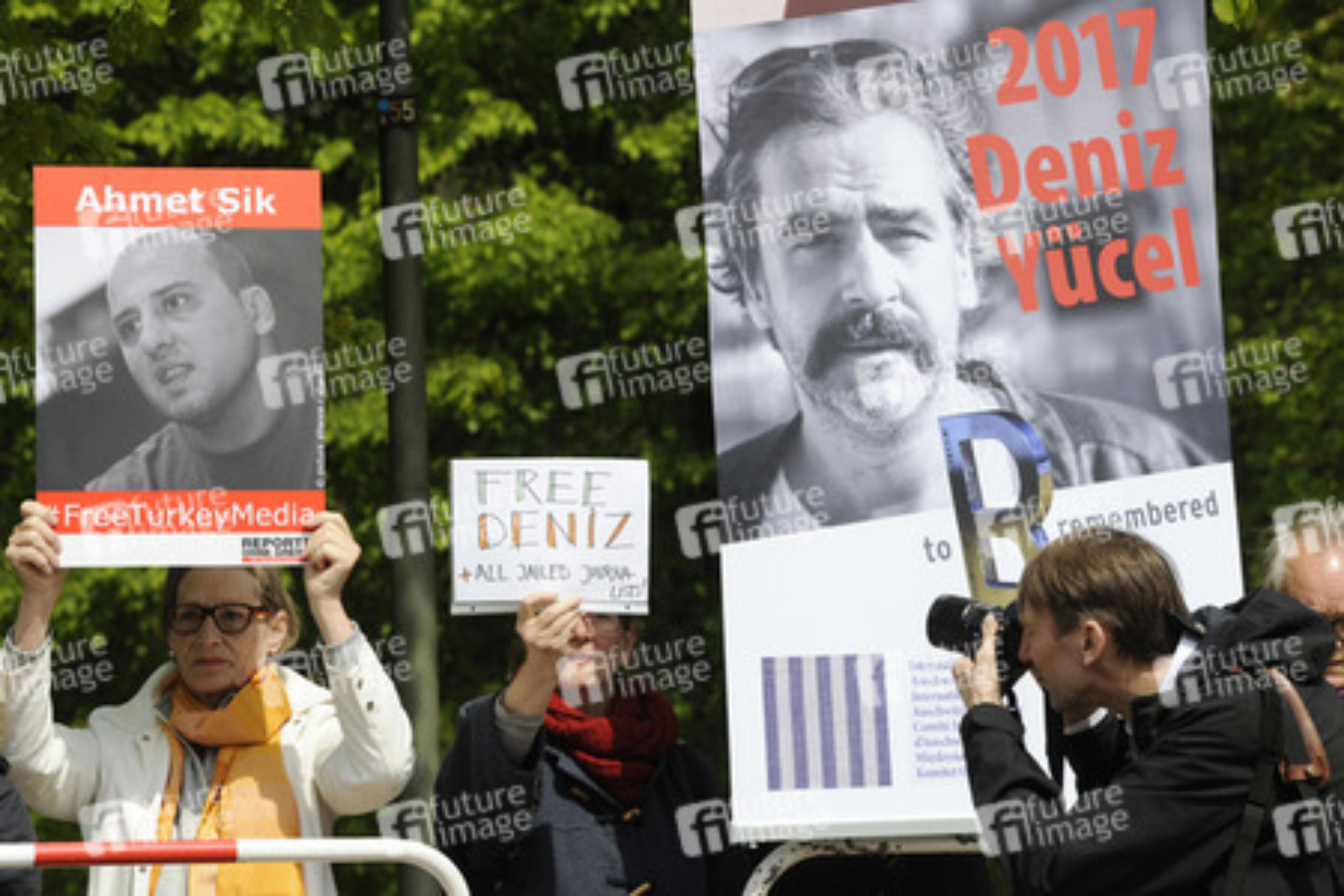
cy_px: 448
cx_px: 672
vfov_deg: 8.6
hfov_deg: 12.8
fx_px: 5973
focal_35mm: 160
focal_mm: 160
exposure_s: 1/1600
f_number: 8
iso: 640
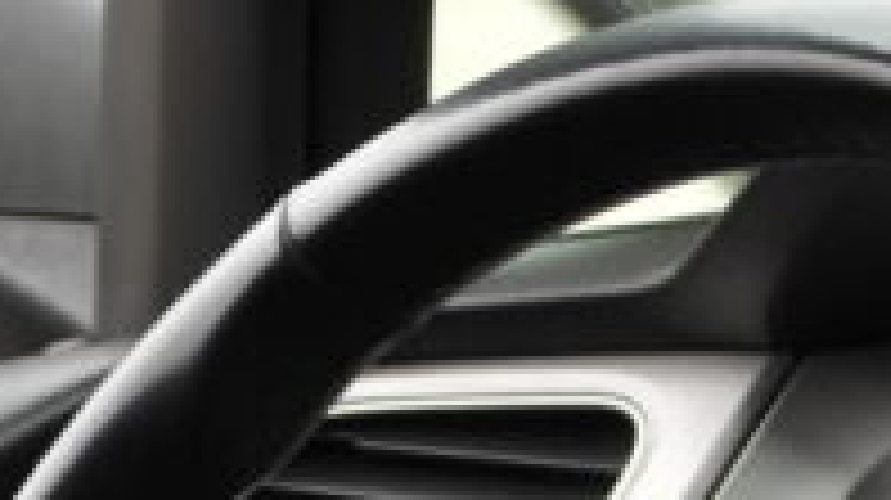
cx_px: 598
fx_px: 8971
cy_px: 1090
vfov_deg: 3.2
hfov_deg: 5.7
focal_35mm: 380
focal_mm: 17.5
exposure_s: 1/60
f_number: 3.5
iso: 100
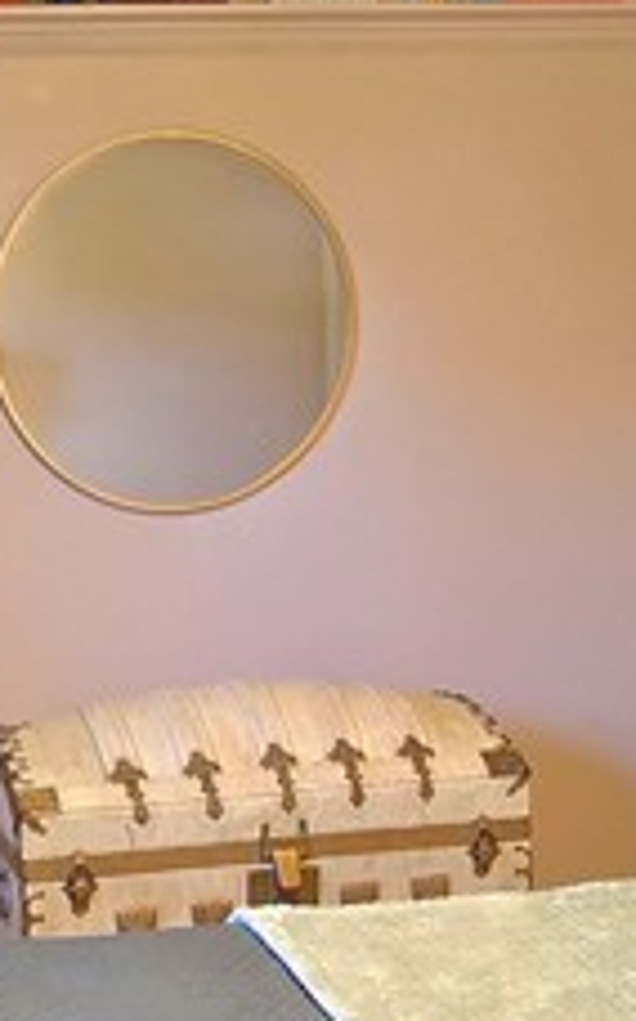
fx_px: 1724
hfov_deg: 20.3
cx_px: 4
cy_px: 578
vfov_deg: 33.0
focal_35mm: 62
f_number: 2.2
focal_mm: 2.2
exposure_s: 1/60.2
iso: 200
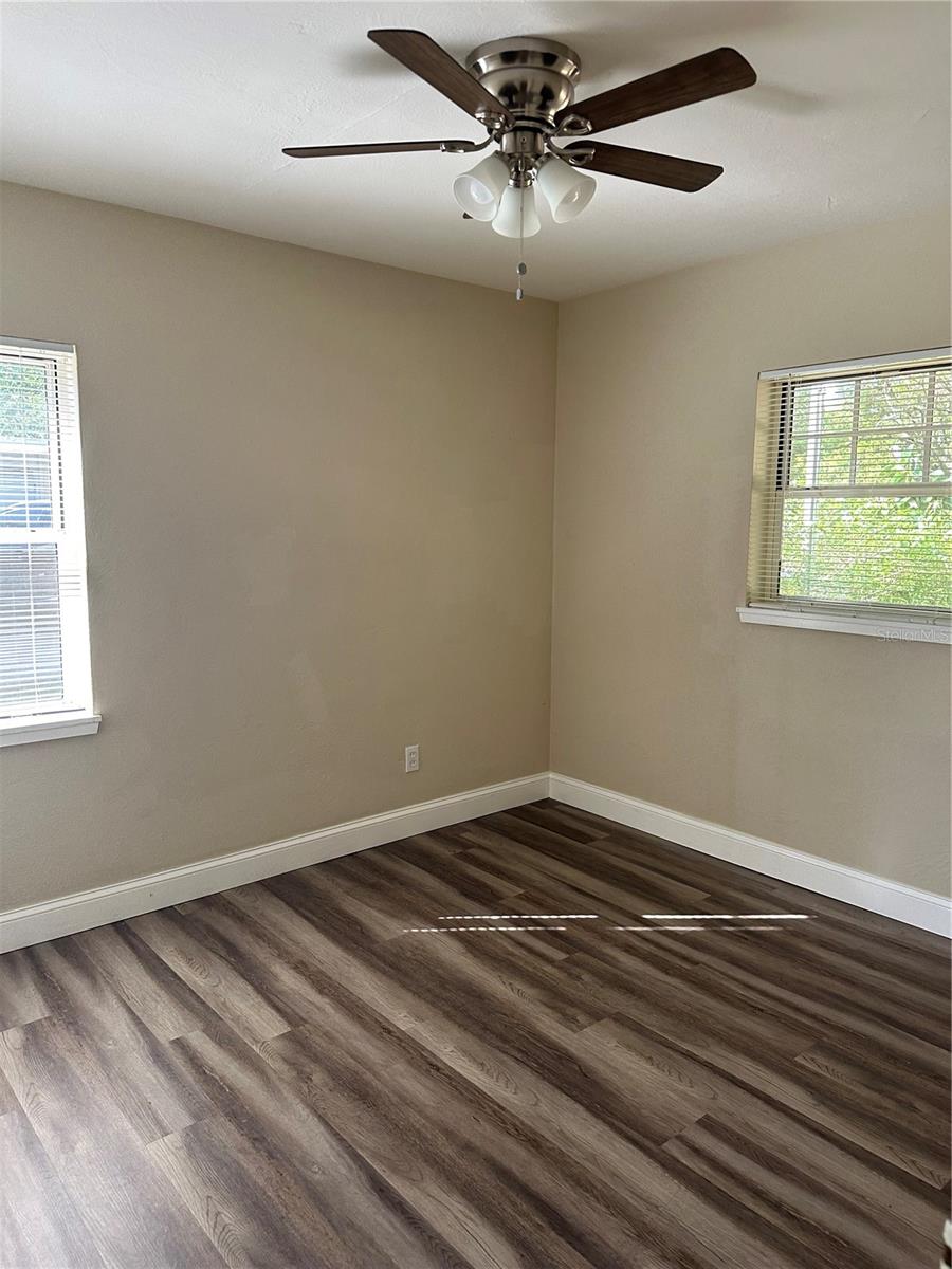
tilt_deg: -8.8
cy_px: 634
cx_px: 476
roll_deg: -1.3
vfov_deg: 71.6
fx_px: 880
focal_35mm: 24
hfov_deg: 56.8
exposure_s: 1/102
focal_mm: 6.86
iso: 250
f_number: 1.78
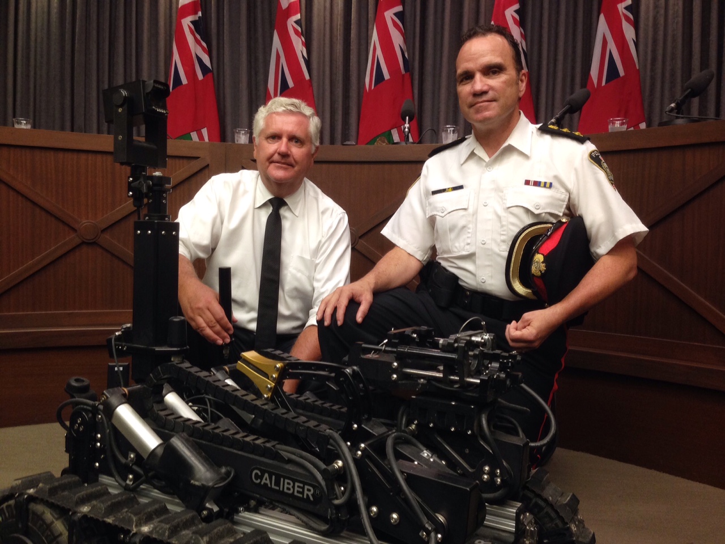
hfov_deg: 55.4
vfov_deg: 42.9
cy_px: 272
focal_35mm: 33
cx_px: 362
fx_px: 691
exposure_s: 1/20
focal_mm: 4.12
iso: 100
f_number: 2.4
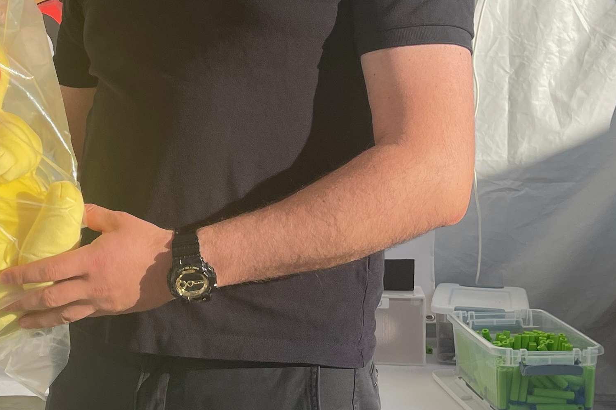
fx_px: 1197
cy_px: 156
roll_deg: -1.8
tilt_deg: -3.4
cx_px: 123
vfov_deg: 19.4
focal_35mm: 70
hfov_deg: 28.2
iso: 32
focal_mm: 5.1
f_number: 1.6
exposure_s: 1/2717
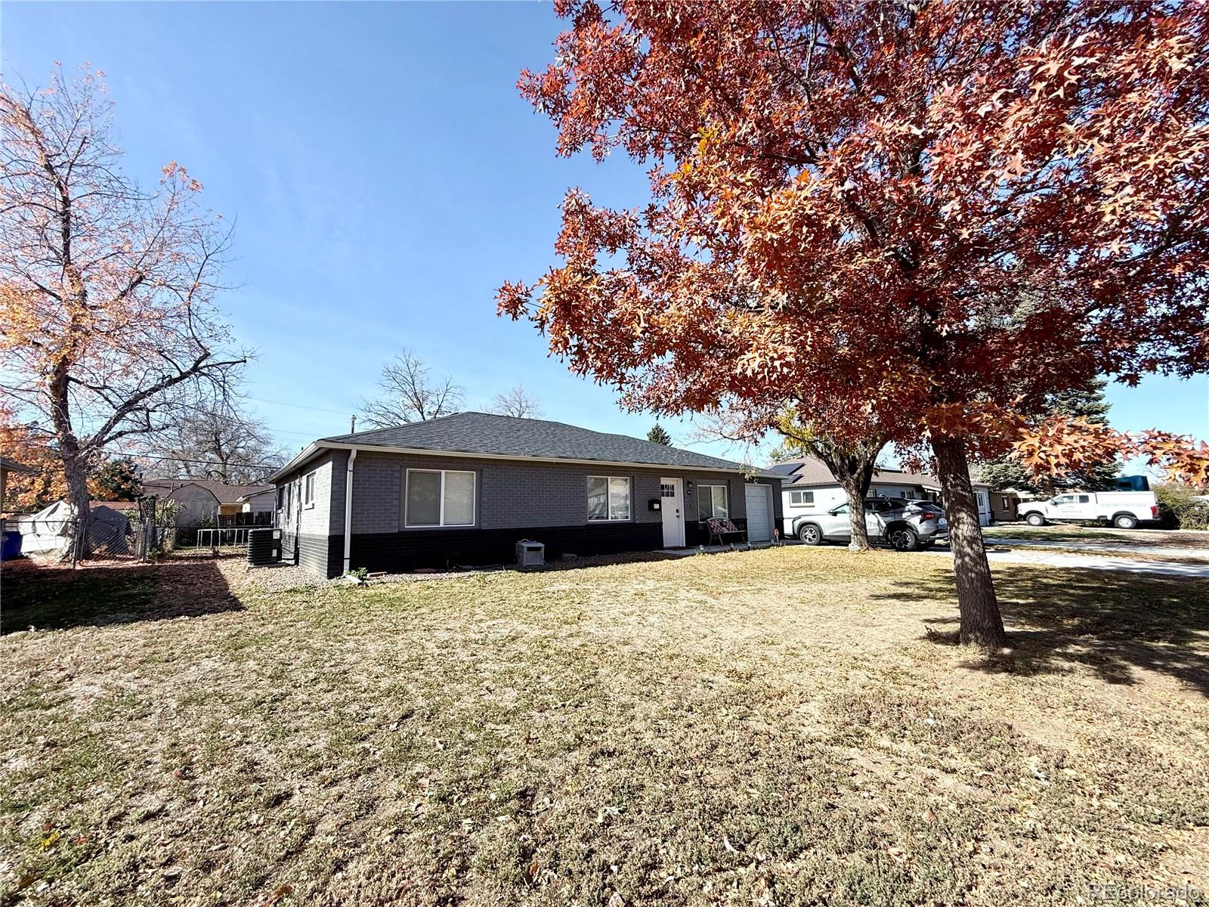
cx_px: 604
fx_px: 489
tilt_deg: +6.8
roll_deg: +0.9
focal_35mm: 14
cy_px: 454
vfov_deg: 85.7
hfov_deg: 102.1
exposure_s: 1/1259
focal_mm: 2.22
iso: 50
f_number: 2.2
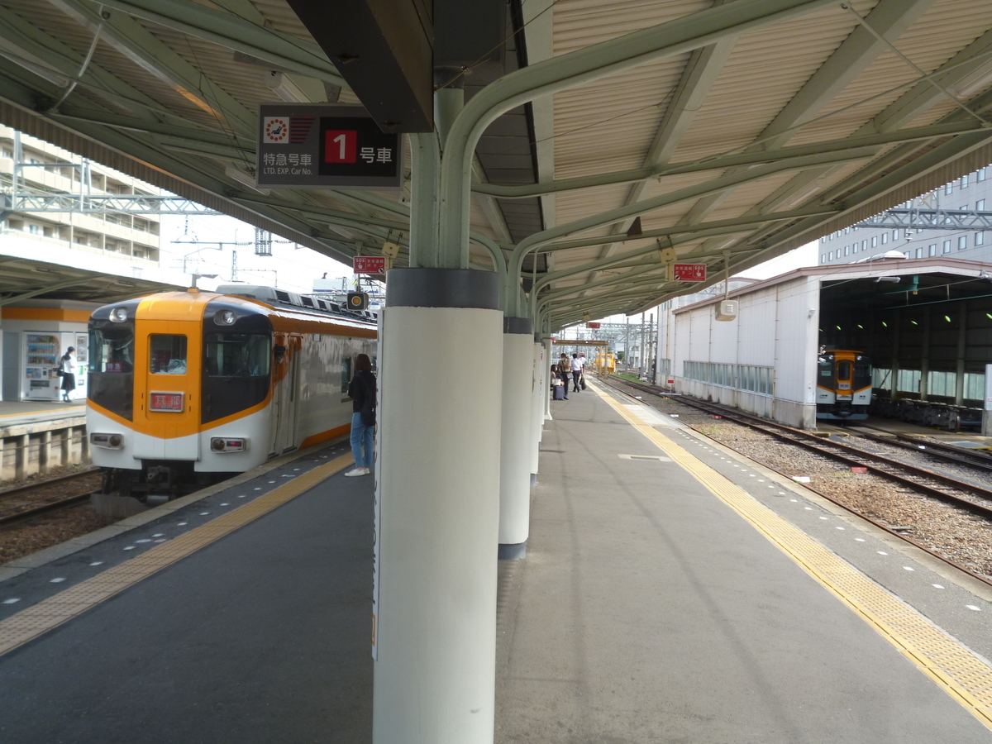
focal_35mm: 36
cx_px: 496
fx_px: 1032
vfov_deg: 39.7
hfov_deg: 51.4
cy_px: 372
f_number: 3.5
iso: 100
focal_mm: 6.4
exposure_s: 1/250
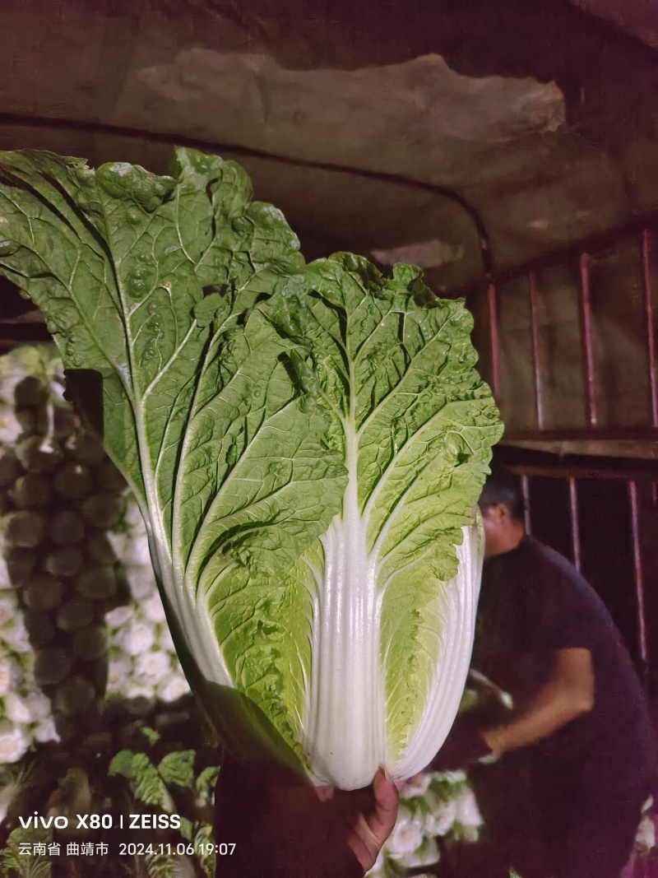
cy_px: 439
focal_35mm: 23
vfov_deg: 73.9
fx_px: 583
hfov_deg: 58.9
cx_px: 329
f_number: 1.75
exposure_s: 1/50
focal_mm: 5.5
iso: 17579
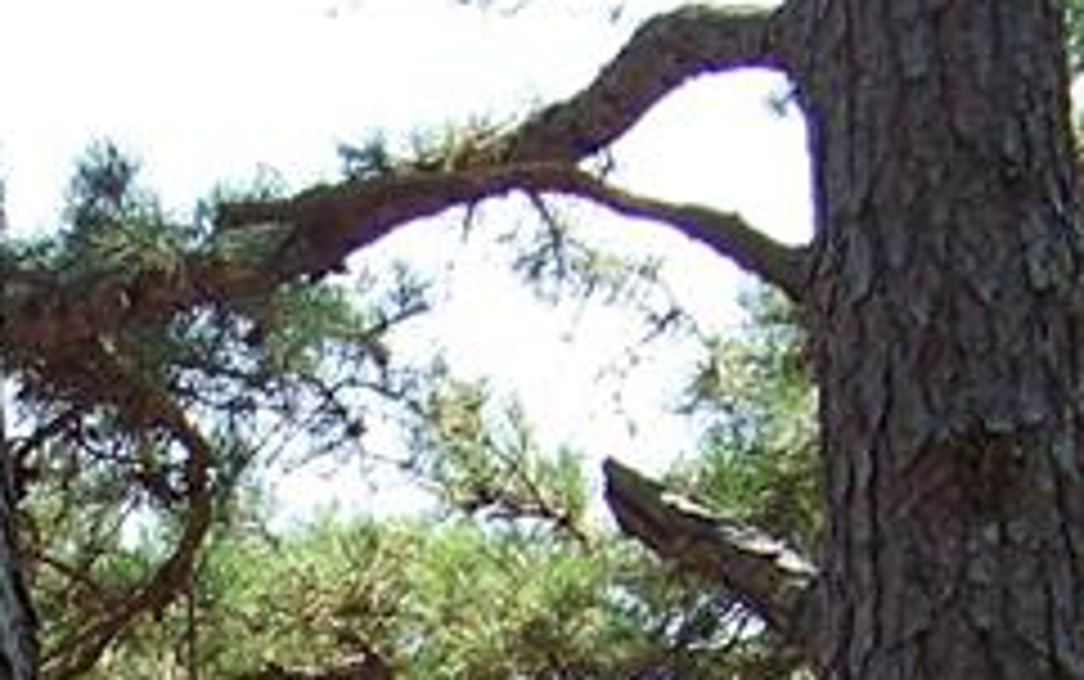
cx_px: -94
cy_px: 1423
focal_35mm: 162
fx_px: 4789
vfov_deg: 7.7
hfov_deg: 12.7
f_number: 2.8
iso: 64
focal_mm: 5.85
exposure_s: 1/200
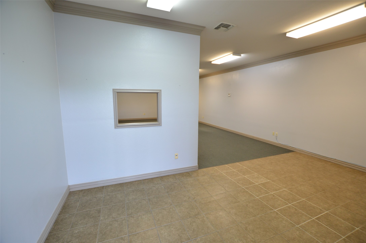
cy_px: 122
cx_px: 183
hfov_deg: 100.4
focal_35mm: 15
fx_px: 152
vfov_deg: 77.2
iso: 450
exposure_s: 1/60
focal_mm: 10
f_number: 3.5
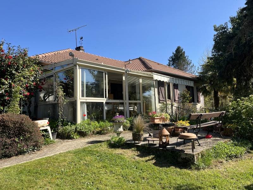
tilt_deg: +5.5
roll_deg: +2.5
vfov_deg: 53.1
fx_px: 190
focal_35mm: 26
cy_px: 95
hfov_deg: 67.3
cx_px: 126
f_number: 1.6
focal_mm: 5.1
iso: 50
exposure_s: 1/2137
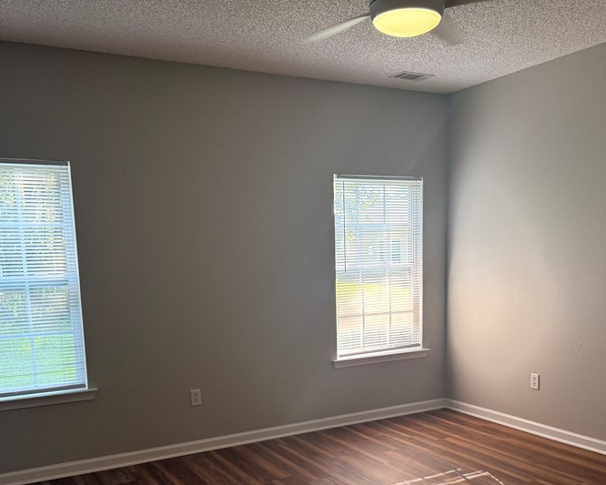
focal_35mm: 36
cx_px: 331
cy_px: 344
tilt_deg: -8.2
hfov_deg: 50.2
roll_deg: +1.7
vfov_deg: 40.4
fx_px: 646
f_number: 1.78
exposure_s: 1/144
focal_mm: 6.76
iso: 200
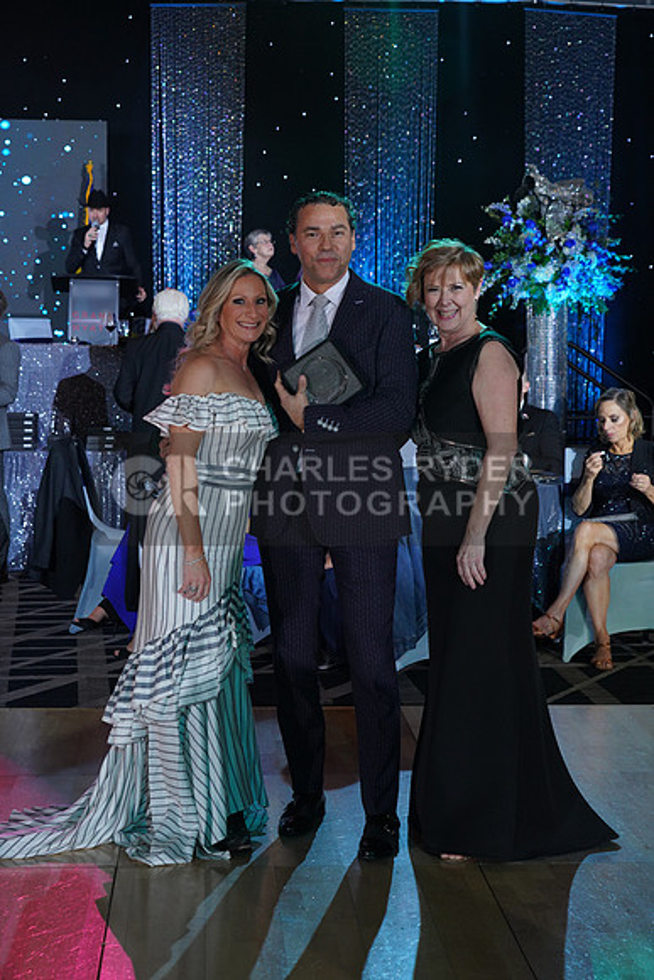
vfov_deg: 33.4
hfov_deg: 22.6
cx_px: 327
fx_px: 1634
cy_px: 490
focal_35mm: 60
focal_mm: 60
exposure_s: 1/200
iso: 1600
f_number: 5
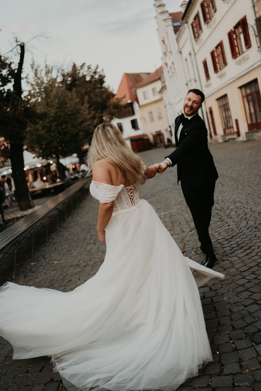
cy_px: 196
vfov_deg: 54.4
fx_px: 381
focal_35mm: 35
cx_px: 130
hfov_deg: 37.9
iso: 320
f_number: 1.8
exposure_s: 1/400
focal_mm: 35
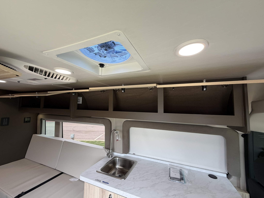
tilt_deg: +5.8
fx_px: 107
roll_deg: +1.2
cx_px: 132
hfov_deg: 102.1
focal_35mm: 14
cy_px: 99
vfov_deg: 85.7
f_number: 2.2
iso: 100
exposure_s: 1/121
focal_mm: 2.22
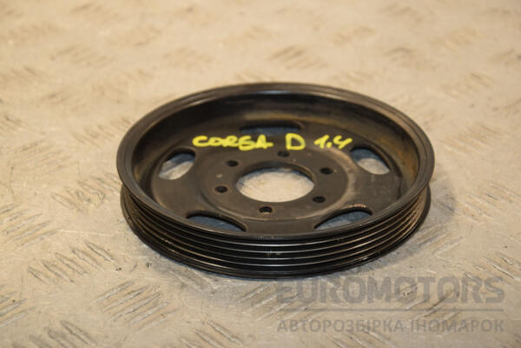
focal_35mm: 112
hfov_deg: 18.2
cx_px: 260
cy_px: 174
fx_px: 1628
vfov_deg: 12.2
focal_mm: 75
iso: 800
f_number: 6.3
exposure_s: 1/200
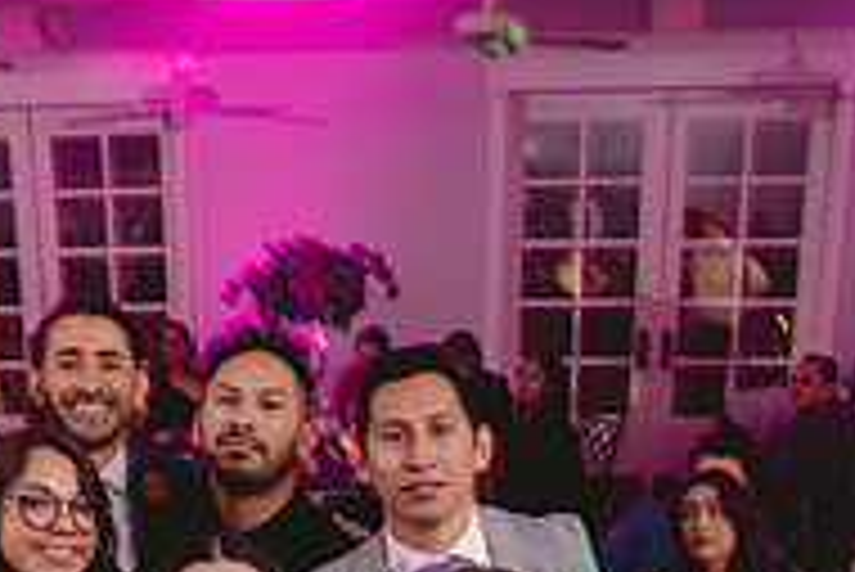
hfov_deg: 32.6
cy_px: 754
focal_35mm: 61
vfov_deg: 20.3
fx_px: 1450
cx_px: 302
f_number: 3.2
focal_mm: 20
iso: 500
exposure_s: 1/15
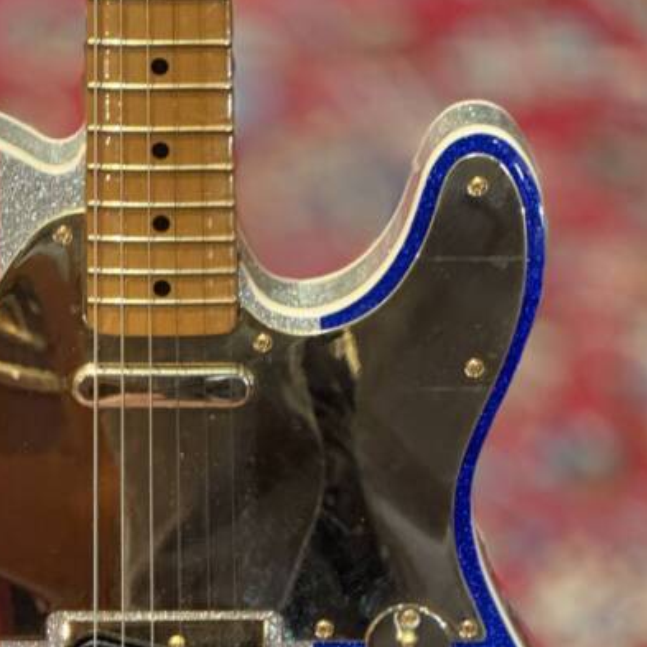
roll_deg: -0.2
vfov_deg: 8.1
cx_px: 186
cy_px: 545
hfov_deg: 8.1
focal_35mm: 216
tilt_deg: -37.5
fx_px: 4568
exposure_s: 1/40
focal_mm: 15.66
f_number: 2.8
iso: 1250
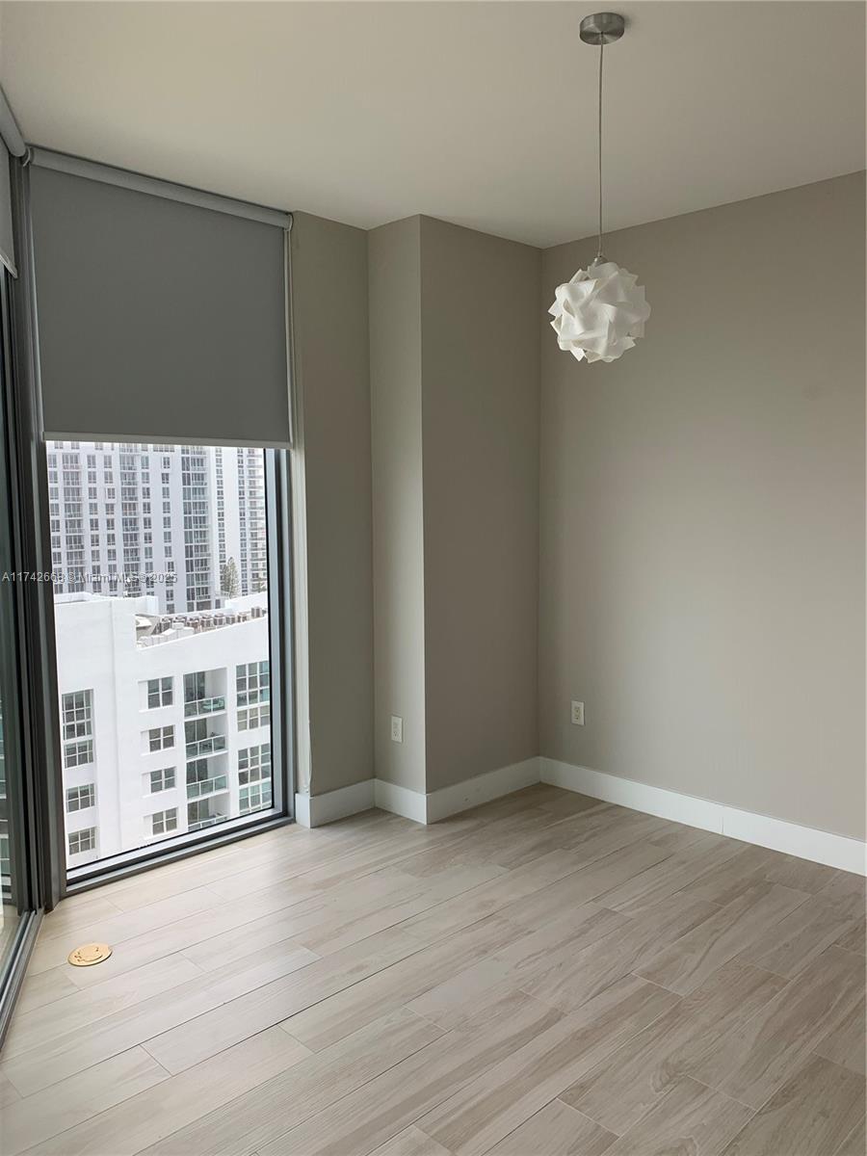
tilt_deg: -3.4
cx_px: 434
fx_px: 868
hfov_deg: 53.1
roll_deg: +0.8
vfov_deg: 67.3
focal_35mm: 26
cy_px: 578
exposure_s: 1/238
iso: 25
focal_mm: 4.25
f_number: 1.8
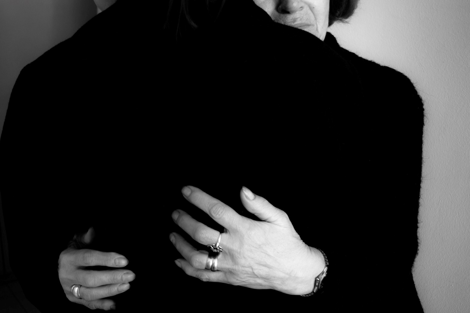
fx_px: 653
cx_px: 235
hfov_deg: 39.6
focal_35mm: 50
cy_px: 156
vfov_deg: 27.0
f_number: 1.8
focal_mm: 50
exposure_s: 1/100
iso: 800
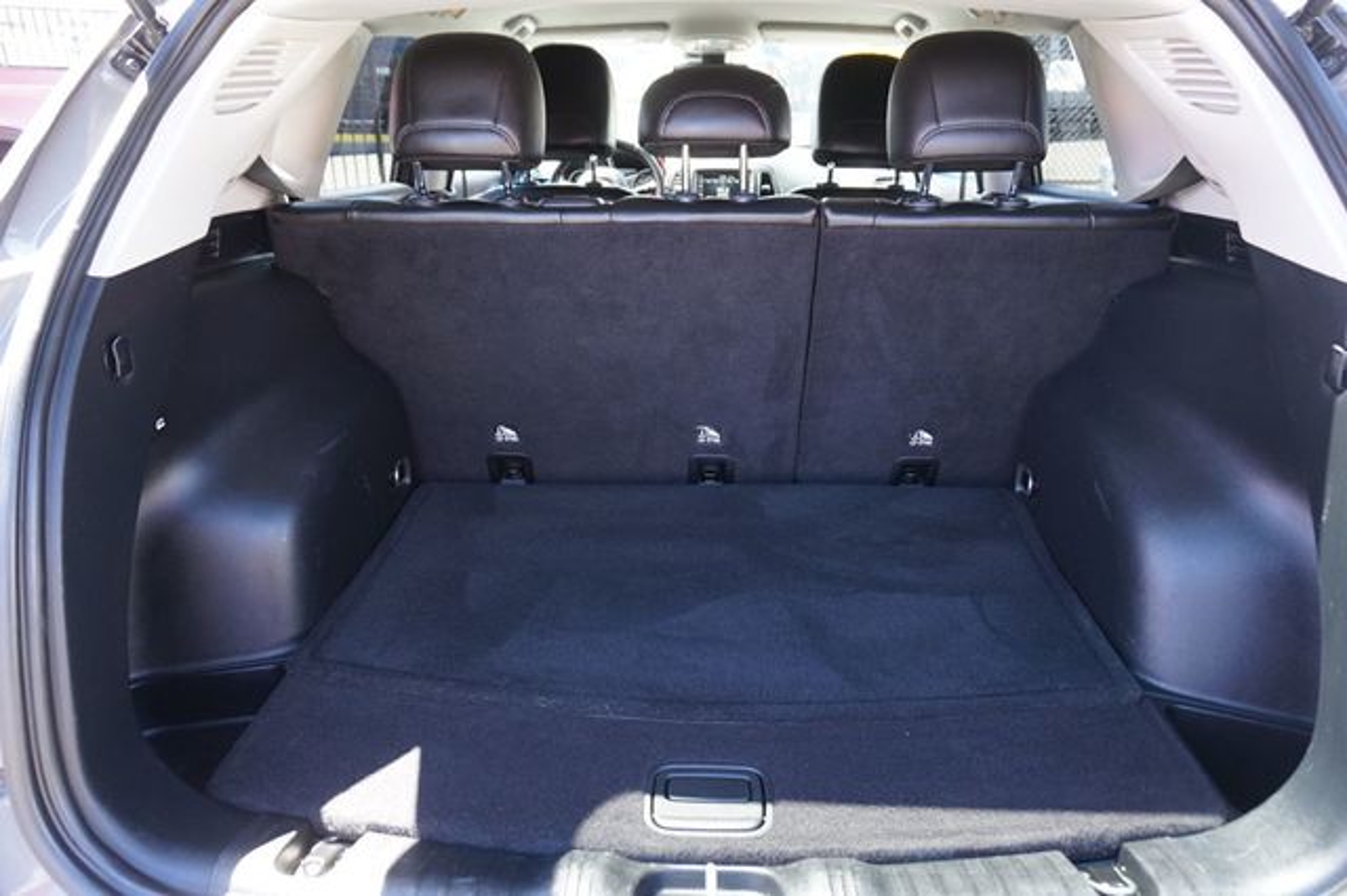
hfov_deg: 73.8
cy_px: 448
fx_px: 897
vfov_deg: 53.1
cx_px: 674
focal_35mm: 24
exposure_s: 1/60
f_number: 4
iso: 400
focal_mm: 16
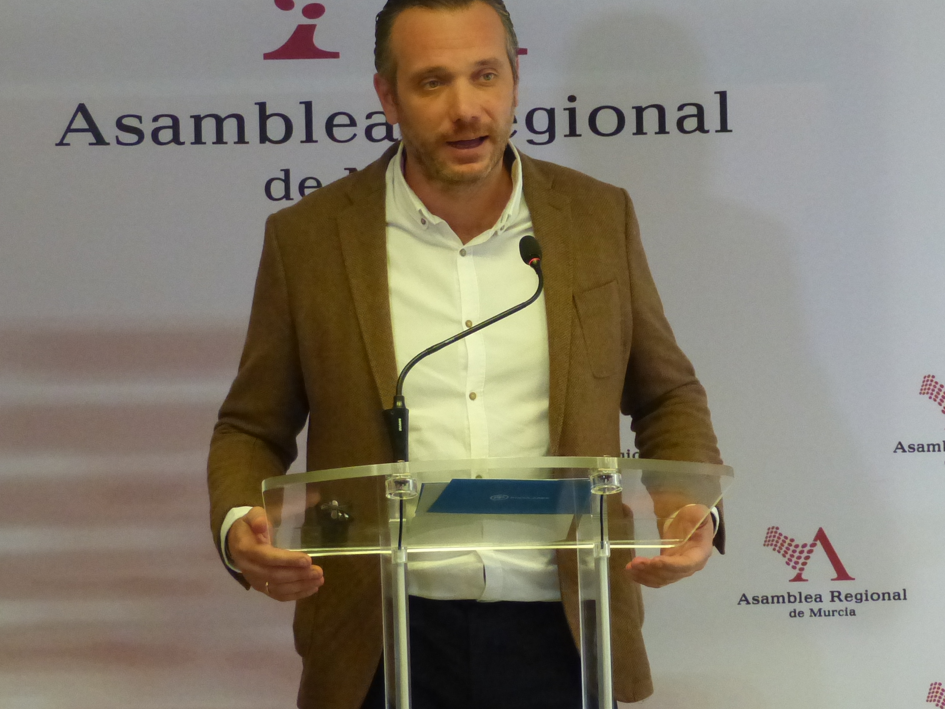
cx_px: 577
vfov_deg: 8.0
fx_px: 5078
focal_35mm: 186
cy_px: 265
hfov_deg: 10.6
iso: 800
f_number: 2.8
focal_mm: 21.8
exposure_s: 1/400
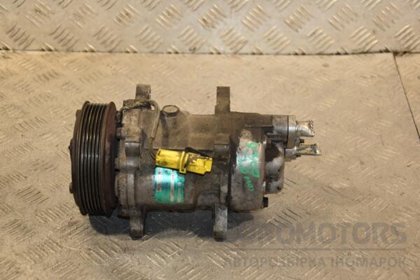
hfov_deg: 27.0
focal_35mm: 75
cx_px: 210
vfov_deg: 18.2
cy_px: 140
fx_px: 875
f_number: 5
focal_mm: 50
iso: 800
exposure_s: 1/160
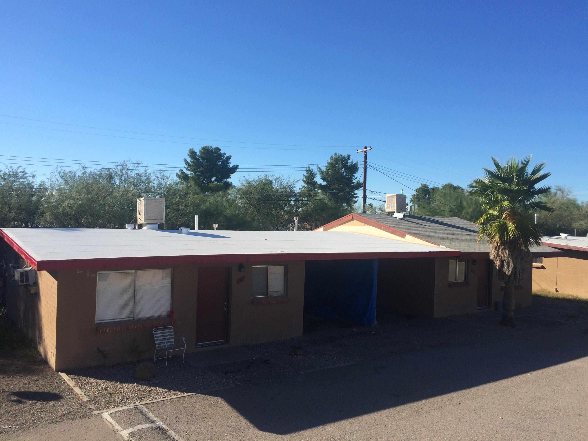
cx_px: 294
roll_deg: -0.1
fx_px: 493
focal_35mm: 29
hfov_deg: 61.7
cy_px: 220
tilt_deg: -1.2
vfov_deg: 48.2
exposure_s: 1/1786
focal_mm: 4.15
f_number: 2.2
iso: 32
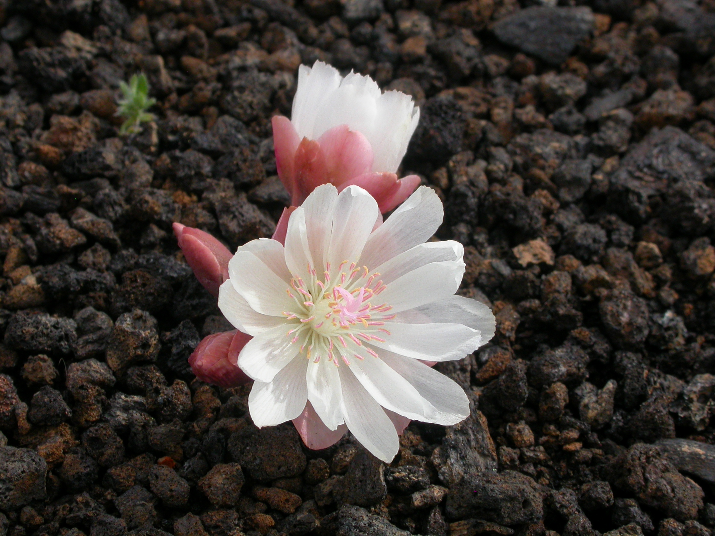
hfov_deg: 16.4
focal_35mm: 120
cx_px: 358
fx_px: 2479
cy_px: 268
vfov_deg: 12.3
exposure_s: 1/280
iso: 100
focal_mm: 24.9
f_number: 7.9
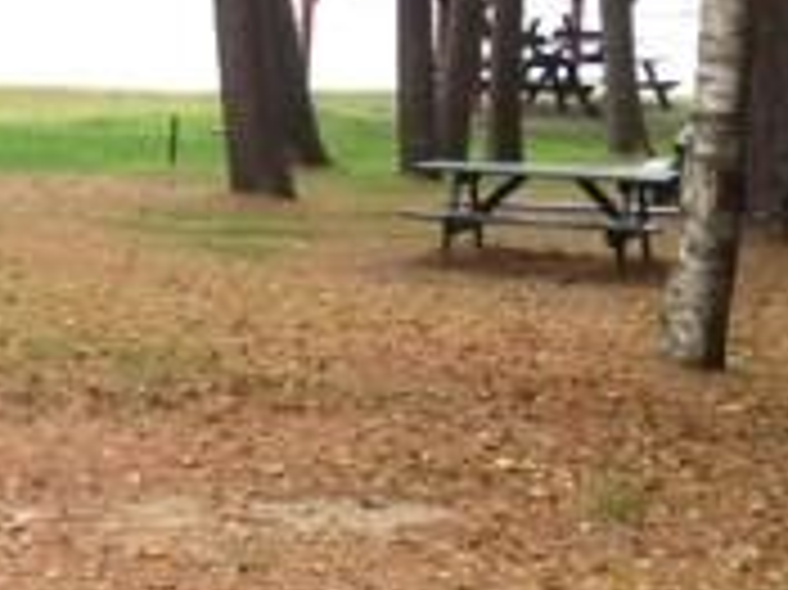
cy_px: 212
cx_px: -257
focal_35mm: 121
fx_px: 2753
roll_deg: -1.3
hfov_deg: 15.5
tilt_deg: -8.6
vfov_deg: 12.2
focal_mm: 4.12
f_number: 2.4
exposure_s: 1/164
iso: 50
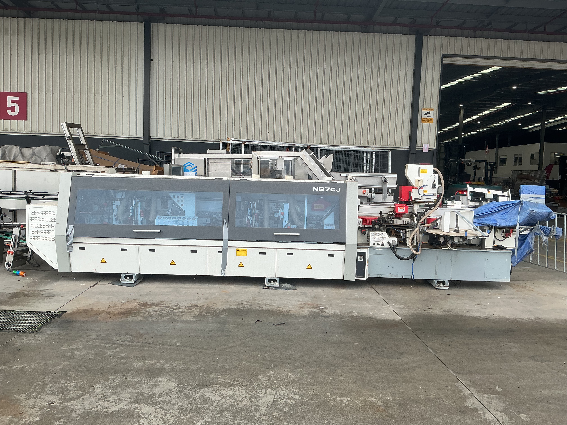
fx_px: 475
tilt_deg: -4.8
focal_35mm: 29
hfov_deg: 61.7
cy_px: 212
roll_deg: -2.2
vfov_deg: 48.2
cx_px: 284
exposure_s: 1/236
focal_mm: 3
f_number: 1.8
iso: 20
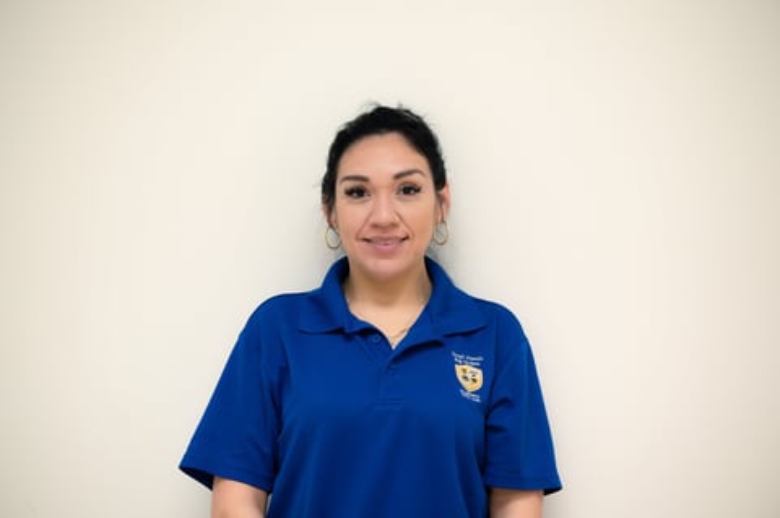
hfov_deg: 18.2
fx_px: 2435
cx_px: 390
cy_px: 259
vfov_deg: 12.2
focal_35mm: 112
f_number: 1.6
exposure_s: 1/250
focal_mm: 75
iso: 500
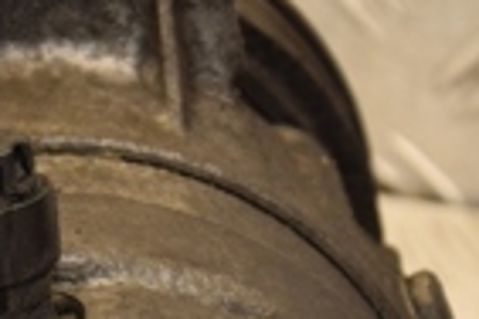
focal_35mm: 449
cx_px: -102
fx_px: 5974
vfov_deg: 3.1
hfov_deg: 4.6
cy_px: 495
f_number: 5.6
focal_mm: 66
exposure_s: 1/200
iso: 800
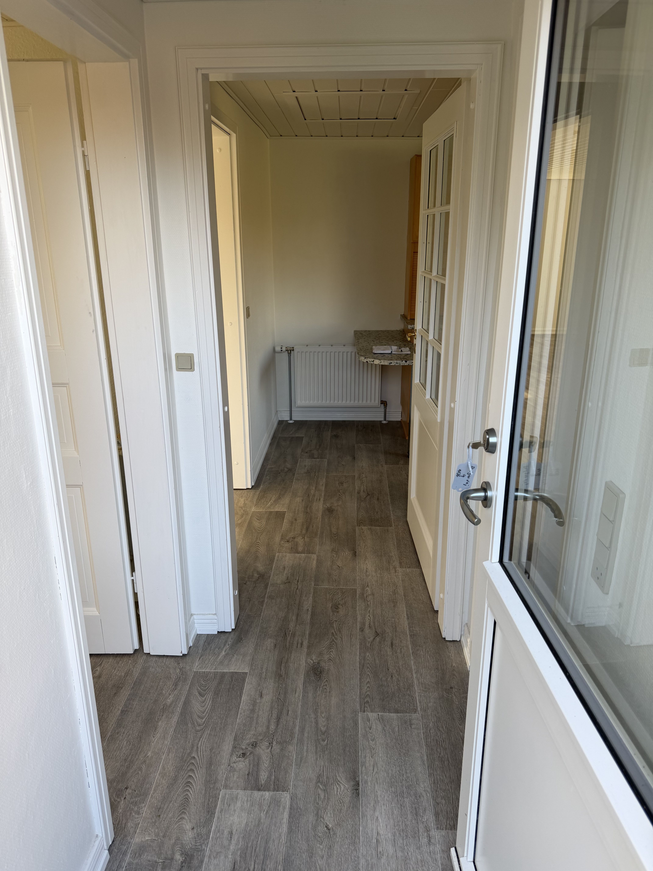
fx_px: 604
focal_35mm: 24
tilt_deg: -18.5
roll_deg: -1.3
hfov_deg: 56.8
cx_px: 326
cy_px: 436
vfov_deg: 71.6
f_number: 1.78
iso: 64
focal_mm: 6.76
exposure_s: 1/121
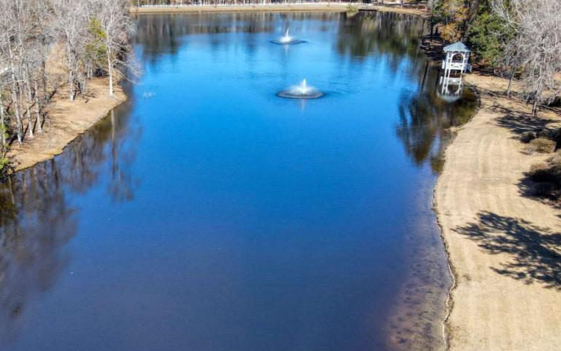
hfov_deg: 48.9
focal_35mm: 40
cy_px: 247
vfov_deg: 31.6
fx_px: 612
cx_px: 215
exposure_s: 1/250
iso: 100
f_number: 2.8
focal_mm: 4.5
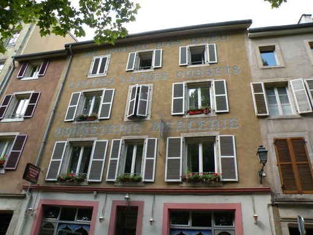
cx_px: 156
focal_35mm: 27
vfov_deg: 51.4
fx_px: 244
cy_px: 118
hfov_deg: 65.3
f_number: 4
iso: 64
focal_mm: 4.7
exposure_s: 1/128
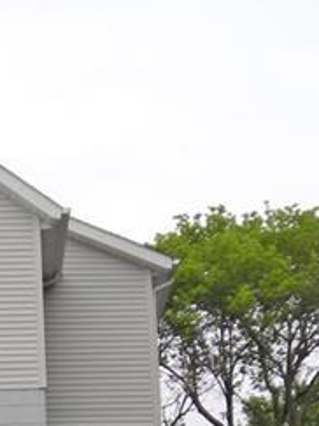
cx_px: -61
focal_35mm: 120
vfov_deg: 15.5
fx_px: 1476
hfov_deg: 12.1
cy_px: 579
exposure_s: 1/198
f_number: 3.2
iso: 50
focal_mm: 6.3
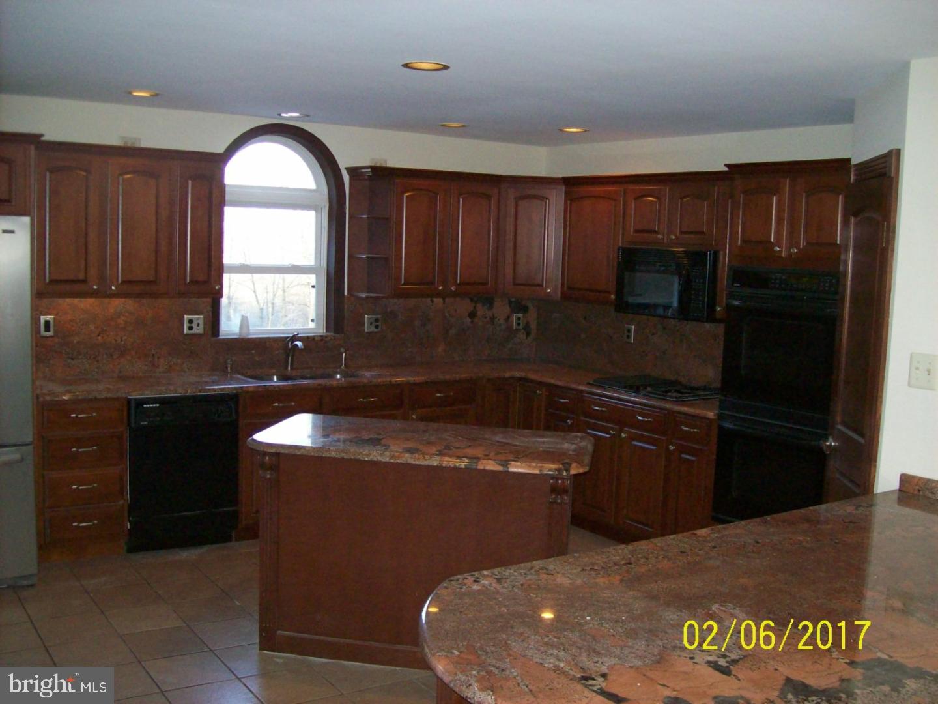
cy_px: 352
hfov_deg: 51.4
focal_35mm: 36
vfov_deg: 39.7
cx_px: 469
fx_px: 976
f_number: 2.7
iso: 200
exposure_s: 1/64
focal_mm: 6
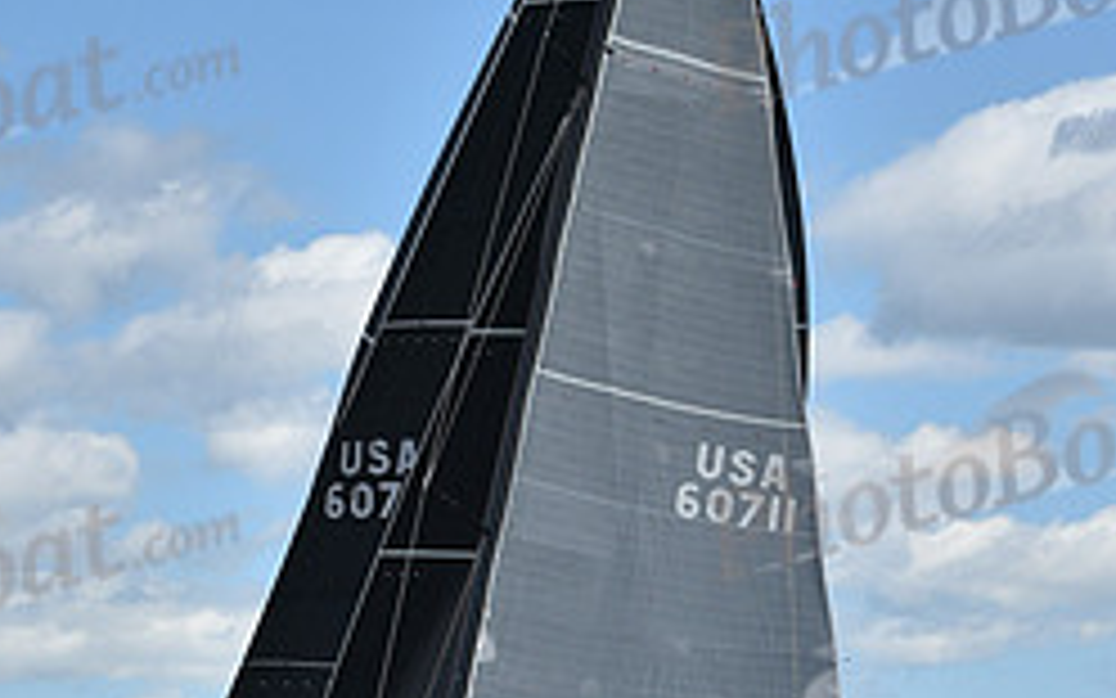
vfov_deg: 7.9
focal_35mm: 167
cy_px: 297
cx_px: 475
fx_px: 5079
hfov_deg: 12.5
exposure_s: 1/1000
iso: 320
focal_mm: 70
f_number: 8
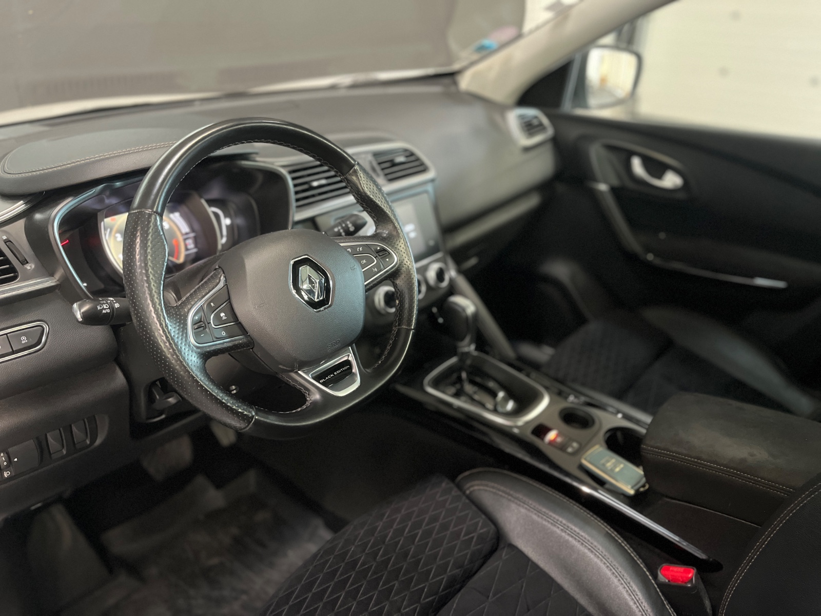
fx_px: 617
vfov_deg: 53.1
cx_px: 410
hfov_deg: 67.3
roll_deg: -1.4
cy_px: 308
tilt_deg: -27.2
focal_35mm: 26
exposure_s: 1/33
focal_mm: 5.1
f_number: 1.6
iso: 400
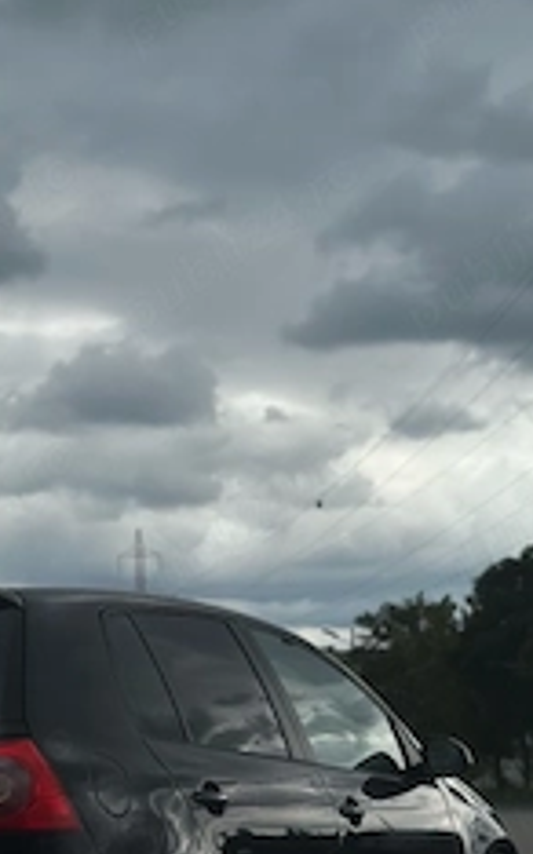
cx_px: 29
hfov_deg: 14.8
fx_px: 2025
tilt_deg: +6.9
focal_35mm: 87
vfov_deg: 23.7
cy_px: 573
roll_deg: +0.8
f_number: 1.78
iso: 80
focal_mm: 6.86
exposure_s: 1/3257
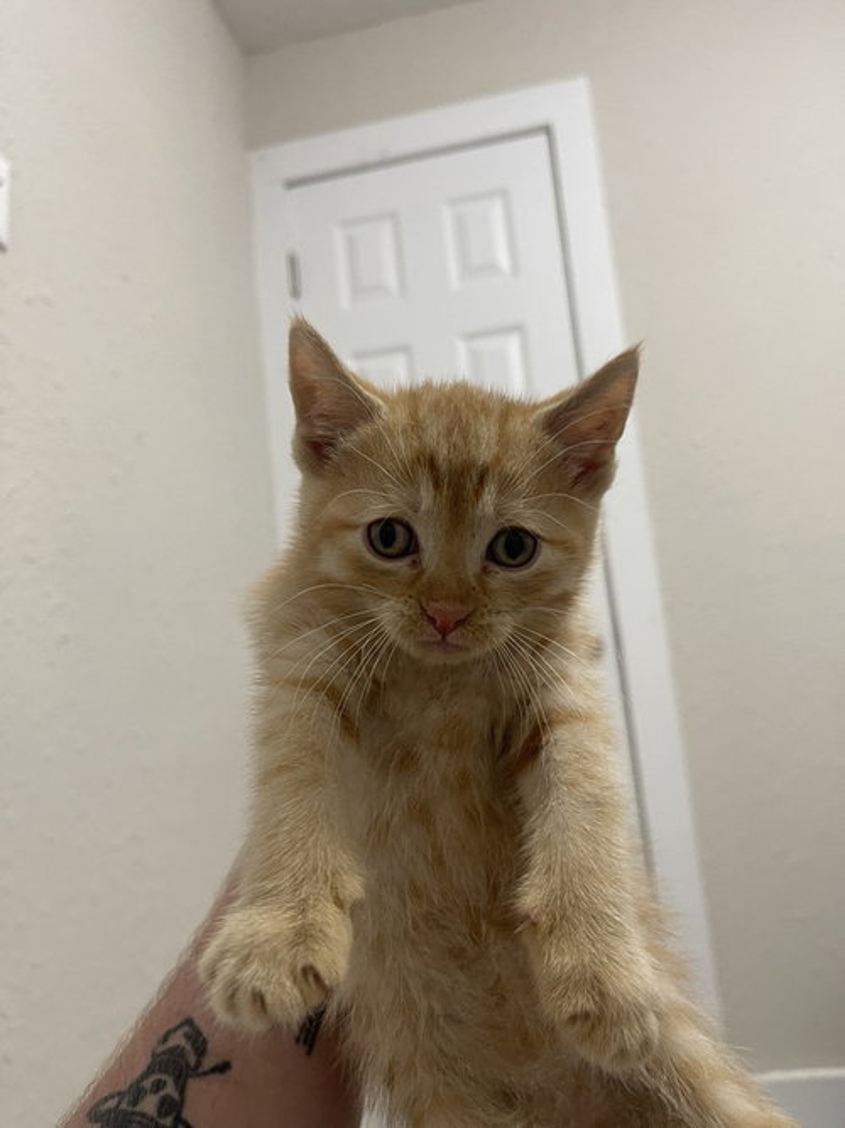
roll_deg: +4.2
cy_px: 564
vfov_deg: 69.4
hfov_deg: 54.9
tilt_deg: +6.7
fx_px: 814
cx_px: 422
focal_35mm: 25
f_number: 1.6
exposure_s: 1/60
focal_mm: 5.1
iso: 200
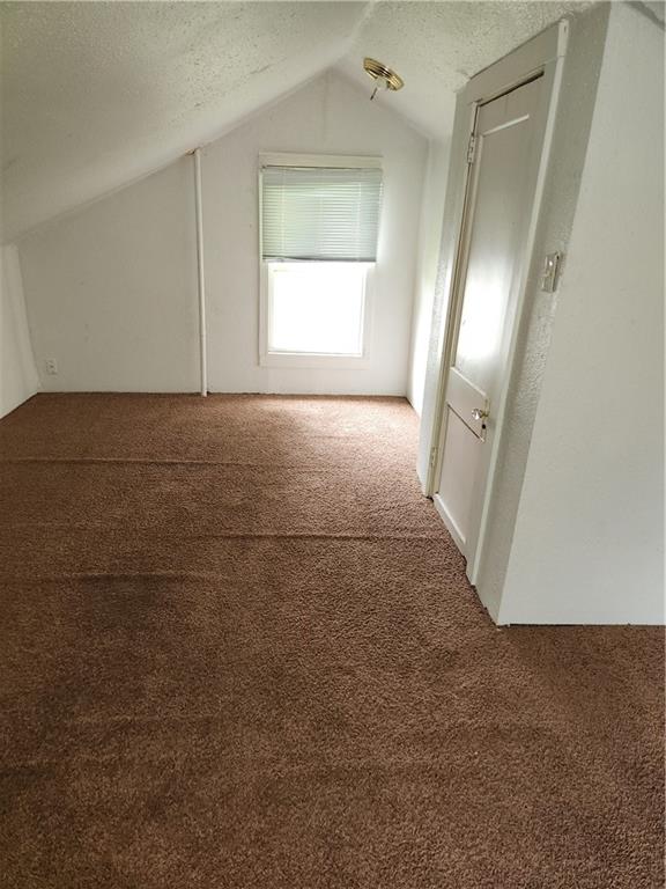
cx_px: 333
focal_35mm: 23
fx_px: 590
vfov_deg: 73.9
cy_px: 444
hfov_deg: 58.9
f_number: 1.8
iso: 100
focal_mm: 5.4
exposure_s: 1/40
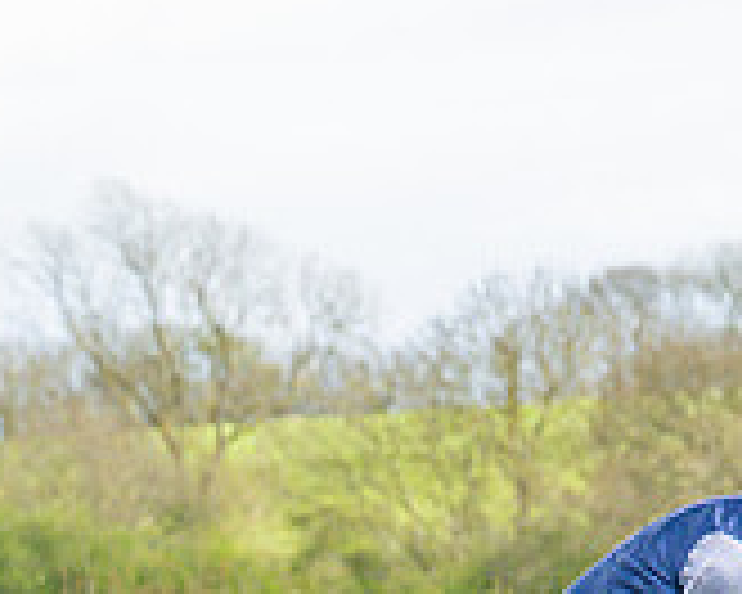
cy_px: 1004
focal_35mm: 508
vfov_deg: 3.0
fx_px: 11156
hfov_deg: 3.8
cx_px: 488
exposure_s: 1/2500
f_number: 4
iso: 400
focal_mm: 88
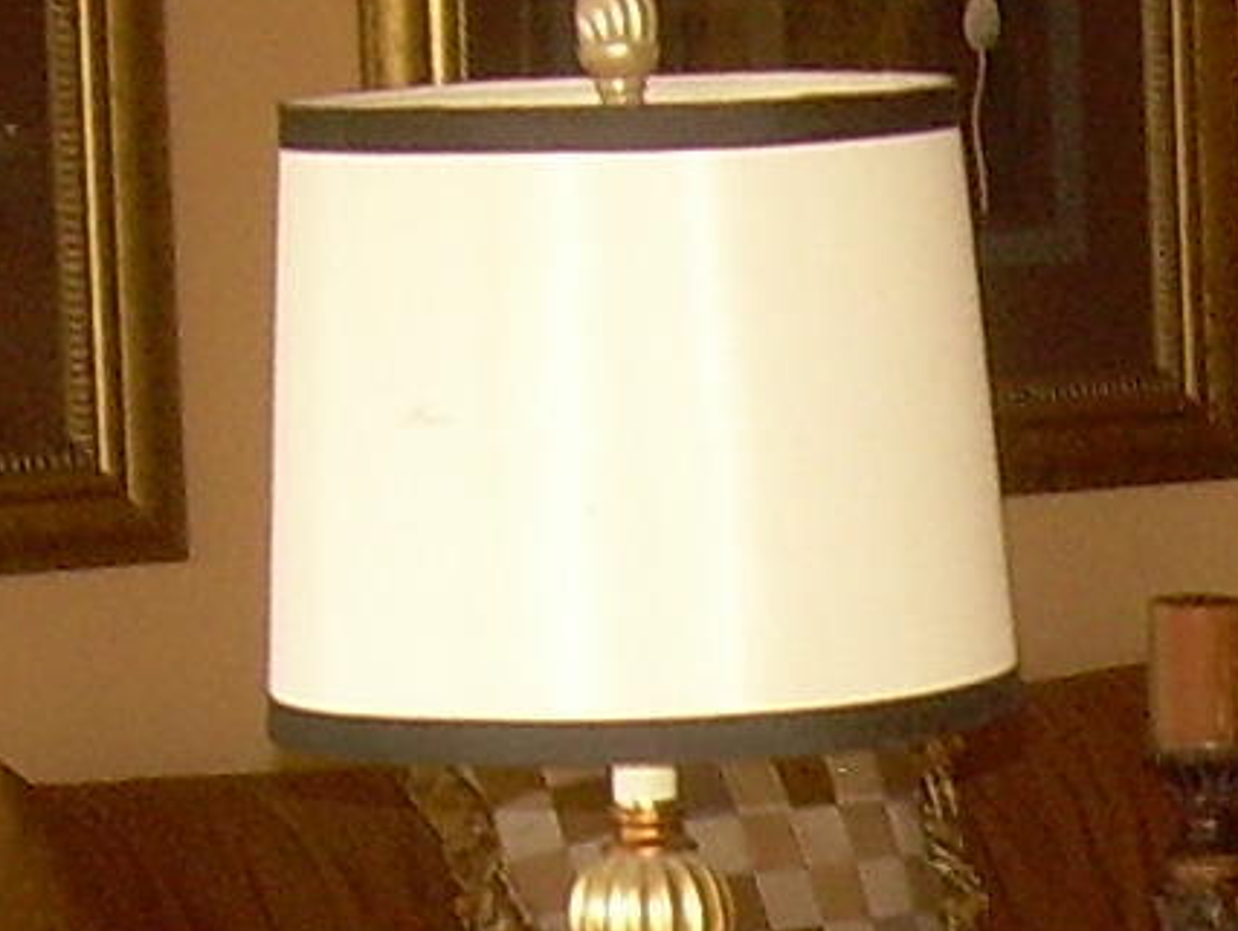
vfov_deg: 7.3
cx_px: 1972
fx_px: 7230
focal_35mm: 202
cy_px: 1160
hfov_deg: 9.5
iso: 130
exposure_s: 1/60
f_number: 2.8
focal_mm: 6.3
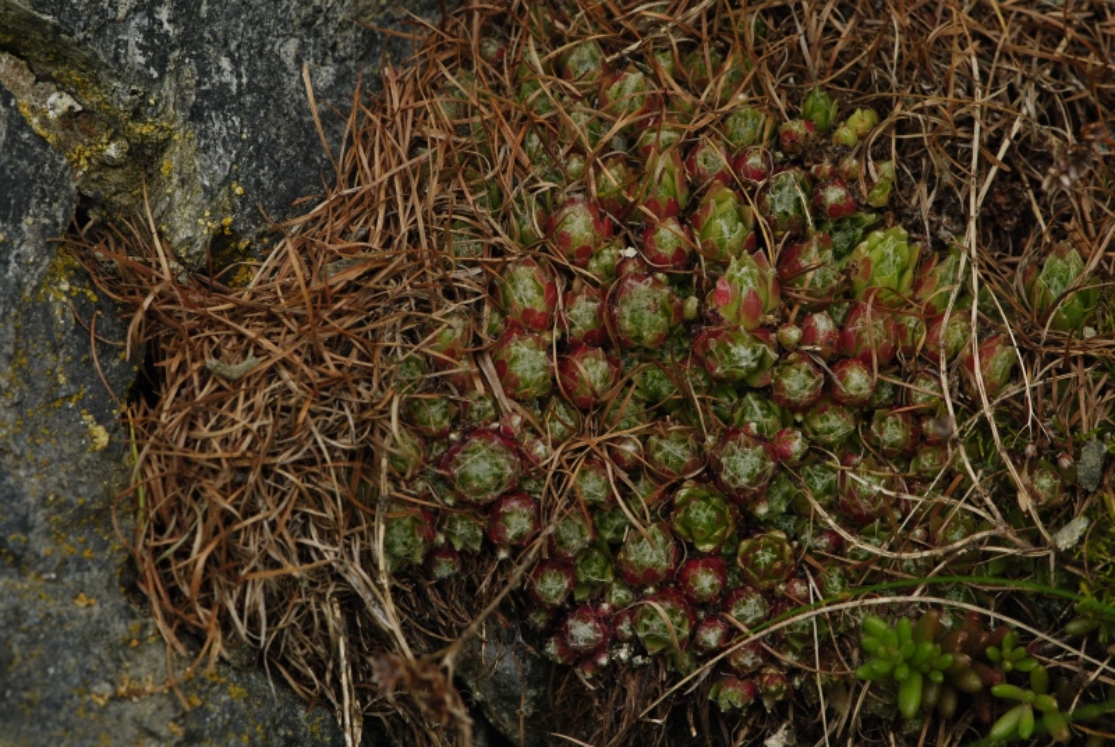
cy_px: 374
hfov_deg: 16.0
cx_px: 558
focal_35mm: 128
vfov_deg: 10.8
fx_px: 3955
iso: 400
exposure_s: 1/250
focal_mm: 85
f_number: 8
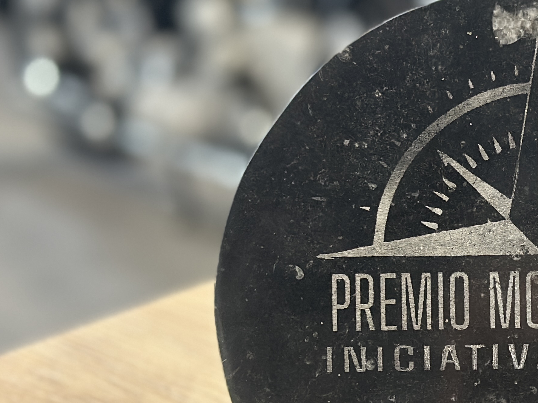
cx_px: 531
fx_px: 1694
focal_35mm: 109
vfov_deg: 13.6
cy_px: 280
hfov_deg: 17.6
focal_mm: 6.86
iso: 320
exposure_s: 1/50
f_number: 1.78
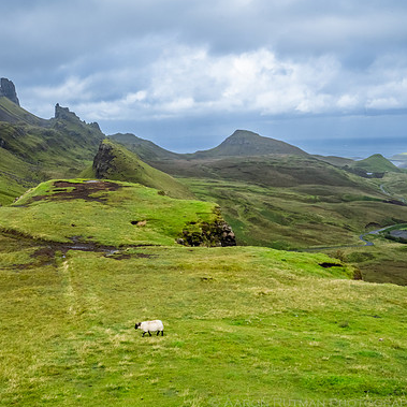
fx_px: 519
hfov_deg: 42.1
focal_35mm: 39
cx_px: 129
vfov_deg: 42.8
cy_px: 206
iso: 1250
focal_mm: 30
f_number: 22
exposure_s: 1/125
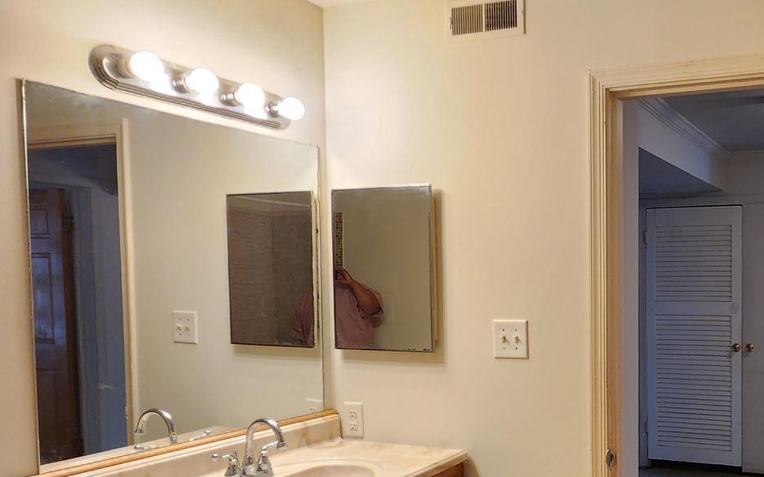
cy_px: 317
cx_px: 657
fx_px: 625
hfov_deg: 56.2
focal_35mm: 30
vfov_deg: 41.3
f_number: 2.2
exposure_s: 1/60
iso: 160
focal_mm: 2.2
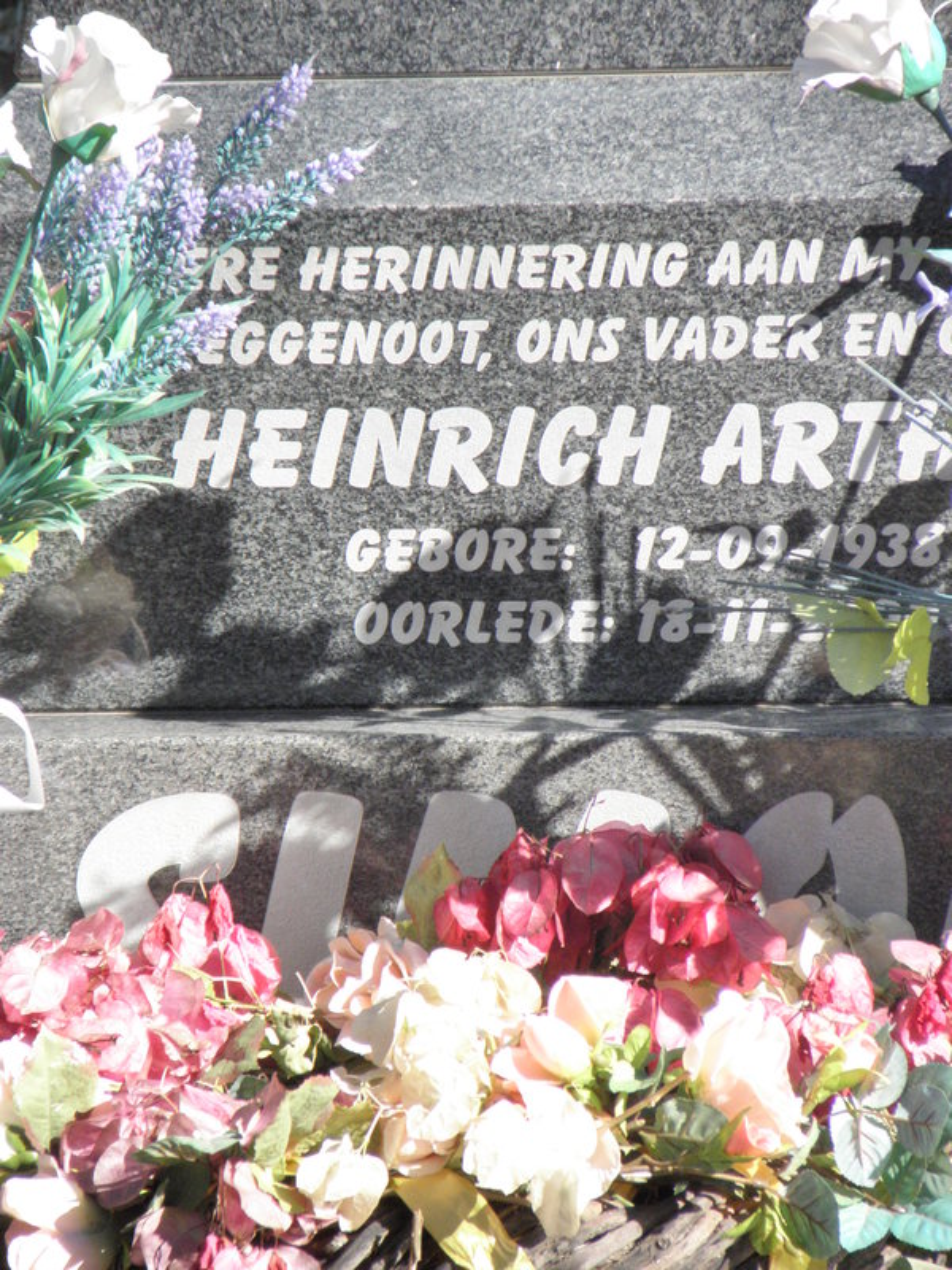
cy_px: 635
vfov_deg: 3.6
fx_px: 20131
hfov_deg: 2.7
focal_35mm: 549
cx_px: 476
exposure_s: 1/250
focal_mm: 97.84
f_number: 6.3
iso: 200
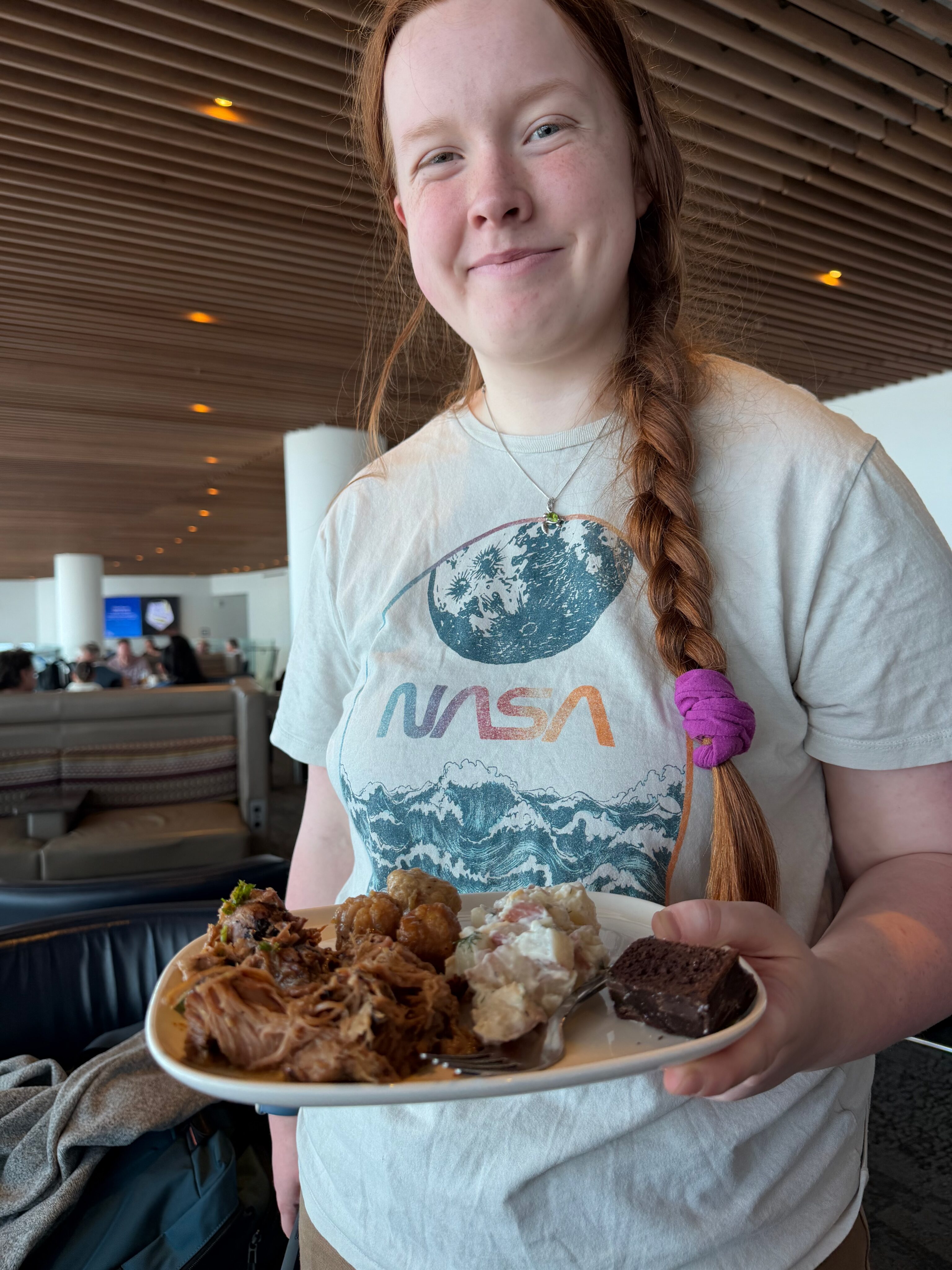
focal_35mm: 24
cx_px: 476
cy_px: 635
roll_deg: +2.5
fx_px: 880
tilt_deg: -0.7
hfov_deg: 56.8
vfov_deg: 71.6
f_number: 1.78
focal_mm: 6.76
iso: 80
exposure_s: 1/105
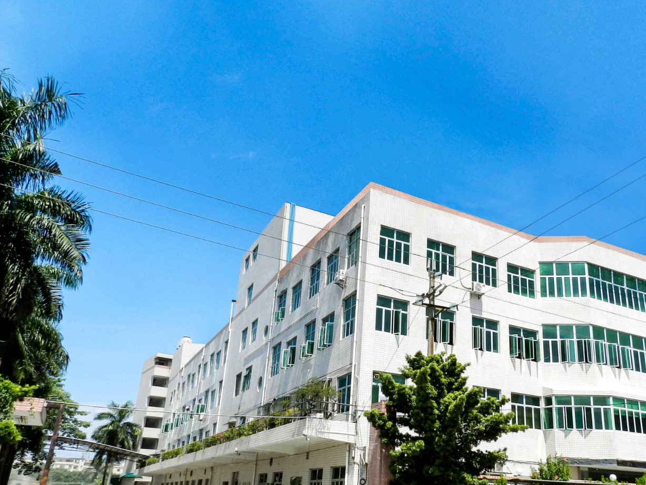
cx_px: 409
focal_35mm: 30
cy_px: 303
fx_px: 560
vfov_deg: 46.4
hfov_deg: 59.1
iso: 160
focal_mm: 4
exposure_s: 1/800
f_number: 4
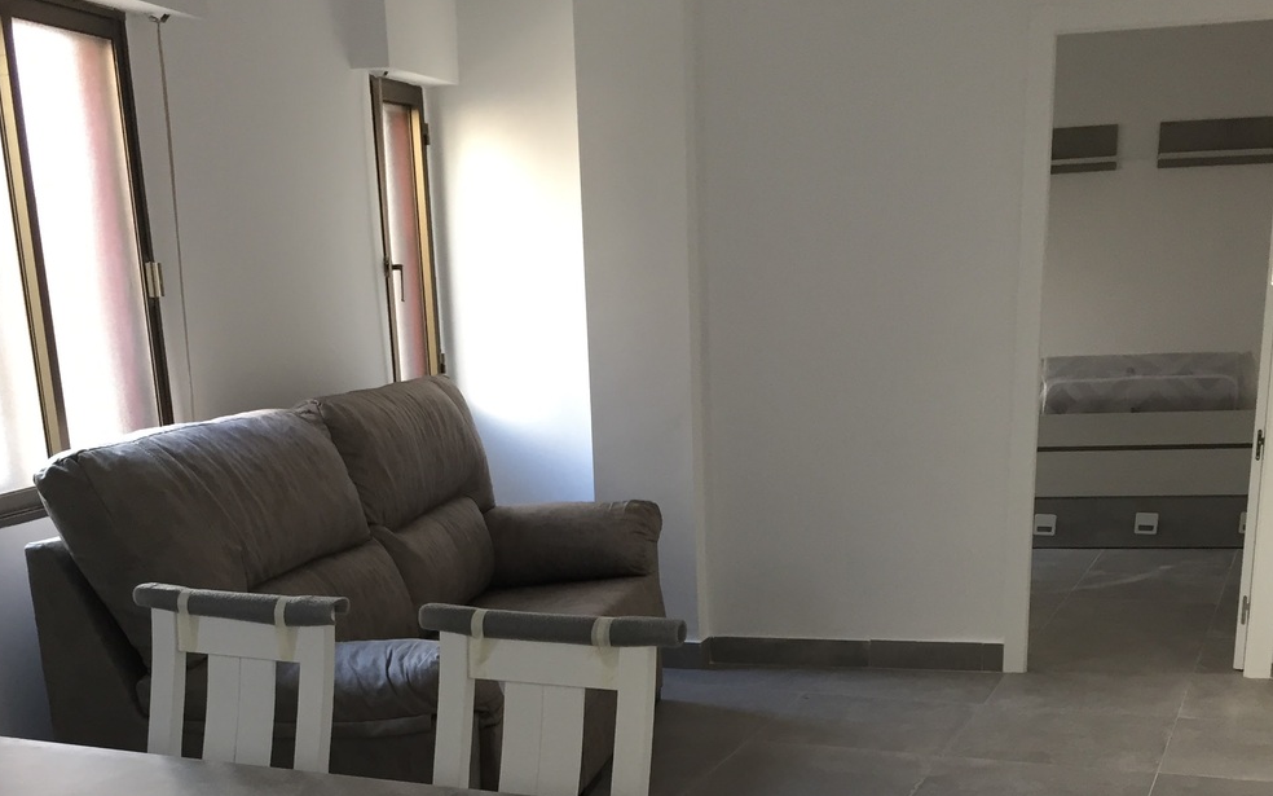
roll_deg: +1.9
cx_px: 618
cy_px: 790
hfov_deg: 44.4
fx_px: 1561
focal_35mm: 45
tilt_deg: -16.4
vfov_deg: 27.1
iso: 80
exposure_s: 1/33
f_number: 2.2
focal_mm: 4.15
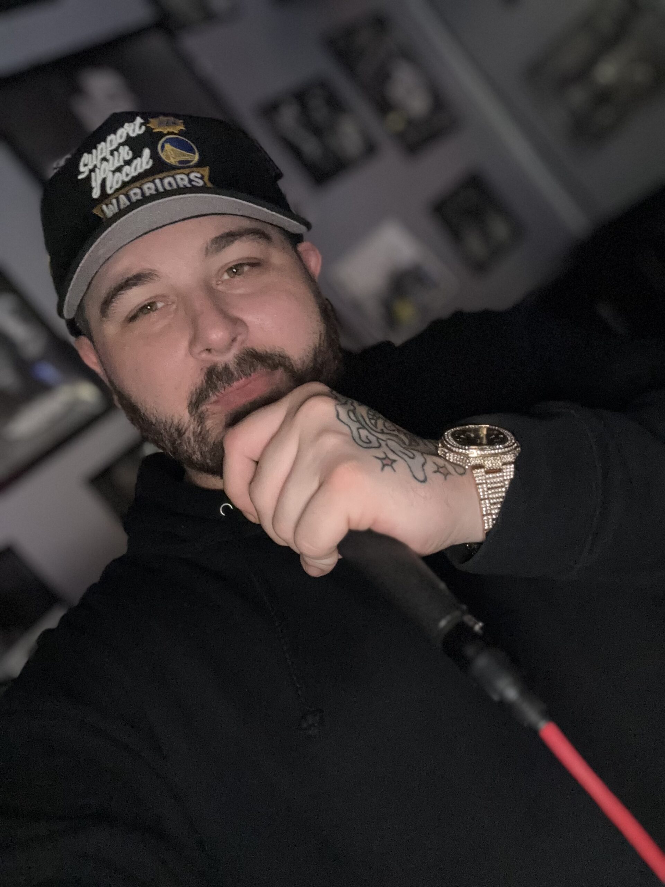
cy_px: 444
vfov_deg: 60.0
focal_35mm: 30
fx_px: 768
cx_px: 332
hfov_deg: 46.8
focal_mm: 2.69
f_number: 1.9
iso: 400
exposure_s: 1/27
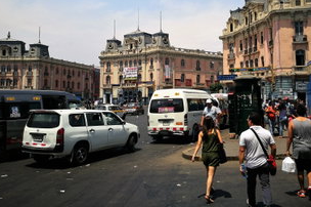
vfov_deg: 35.4
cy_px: 66
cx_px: 189
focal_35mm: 37
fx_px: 319
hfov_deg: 51.5
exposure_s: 1/1098
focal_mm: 4.5
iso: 50
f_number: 2.2
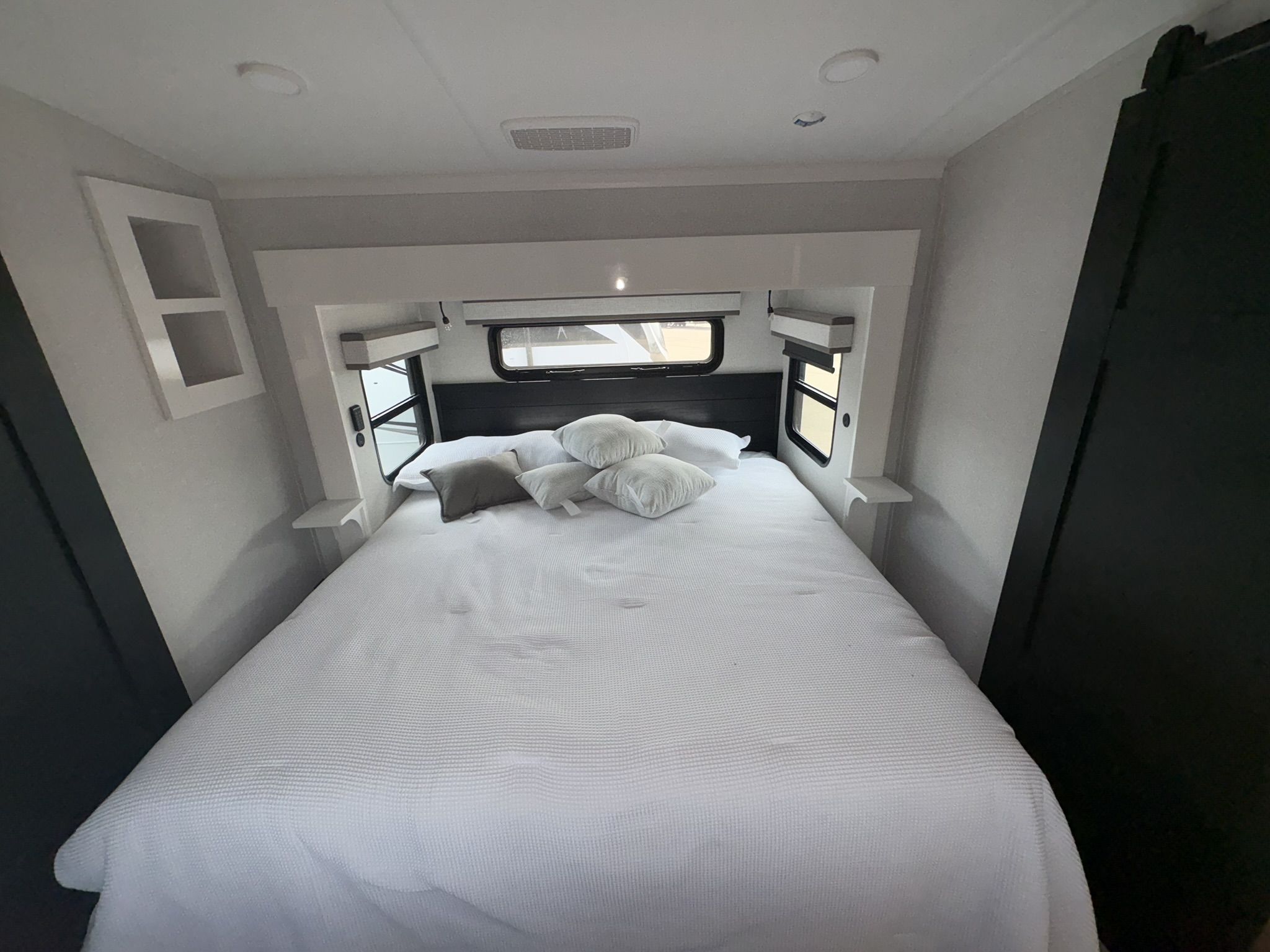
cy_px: 476
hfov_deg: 102.1
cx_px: 635
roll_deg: +2.9
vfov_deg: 85.7
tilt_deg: -18.7
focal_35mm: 14
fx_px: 514
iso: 50
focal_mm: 2.22
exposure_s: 1/122
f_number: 2.2
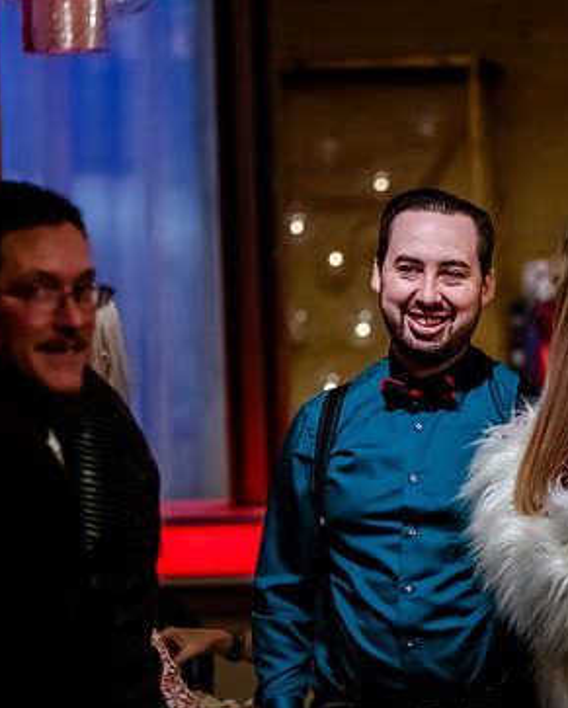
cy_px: 358
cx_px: 459
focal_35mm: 236
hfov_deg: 6.6
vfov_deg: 8.2
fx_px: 4953
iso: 4000
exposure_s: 1/200
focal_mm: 105
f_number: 2.8
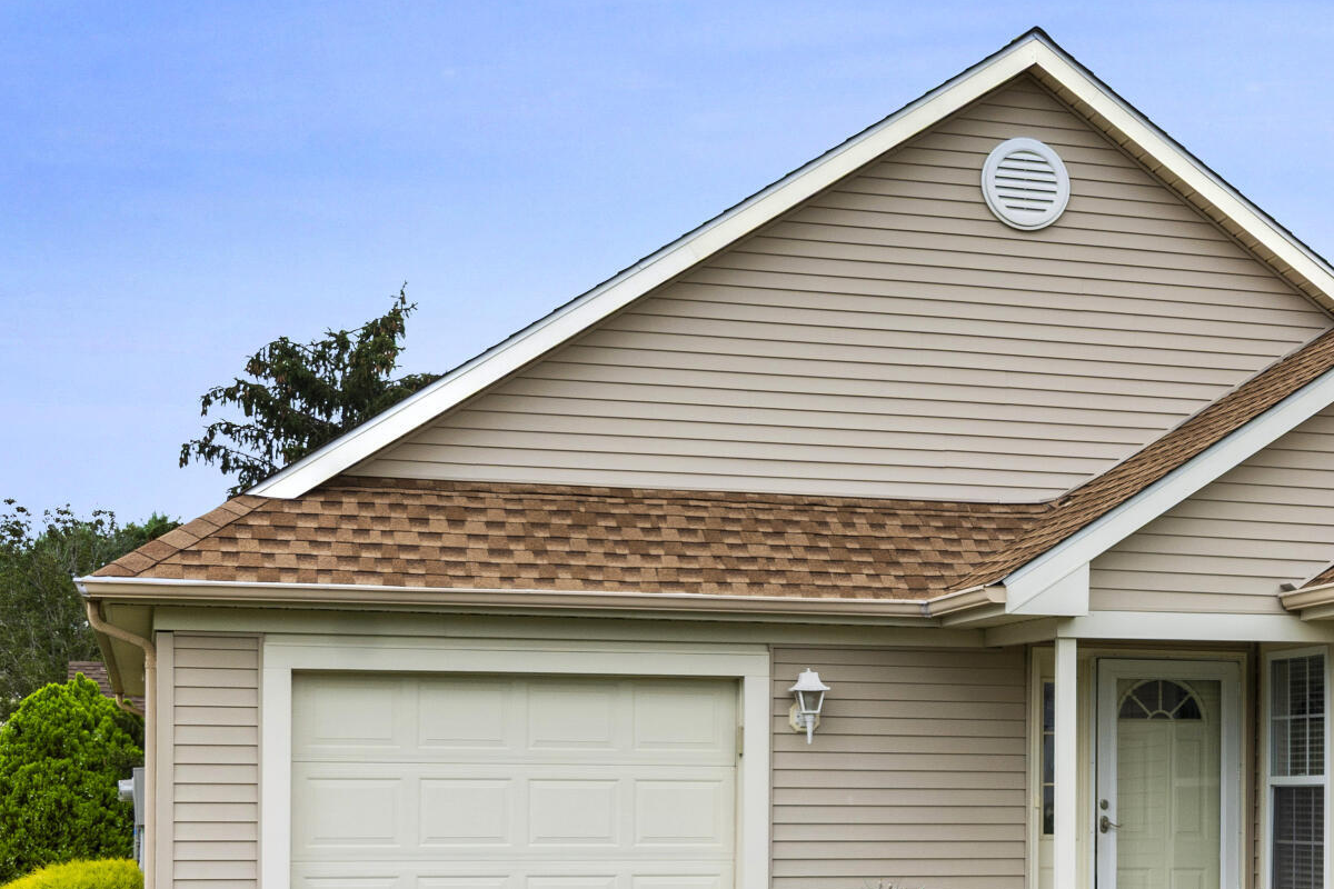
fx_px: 2779
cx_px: 1214
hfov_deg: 26.1
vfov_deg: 18.0
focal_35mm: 75
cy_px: 727
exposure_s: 1/50
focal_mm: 20
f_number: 8
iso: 250
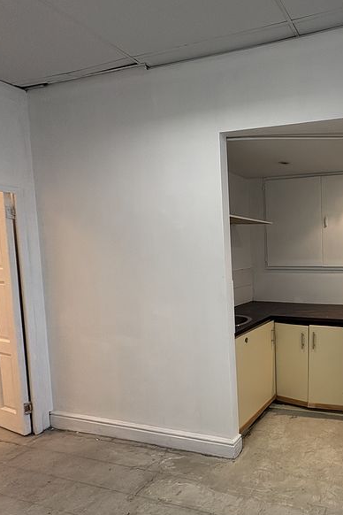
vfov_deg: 84.0
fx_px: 286
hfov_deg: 50.3
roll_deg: +2.2
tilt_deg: -0.8
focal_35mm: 20
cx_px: 342
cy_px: 265
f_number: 2.2
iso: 125
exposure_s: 1/50
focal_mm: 2.22
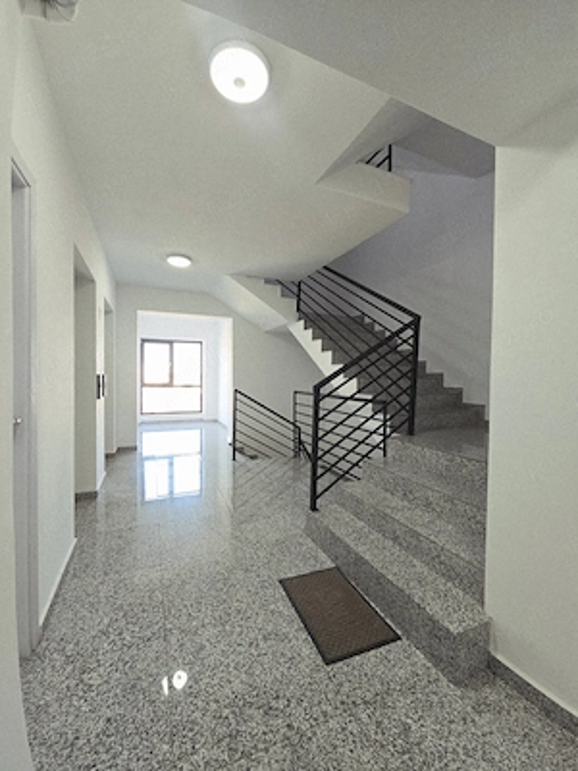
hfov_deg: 89.9
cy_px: 386
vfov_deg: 106.2
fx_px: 289
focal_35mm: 13
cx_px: 289
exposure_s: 1/50.3
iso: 64
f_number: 2.2
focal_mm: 2.2
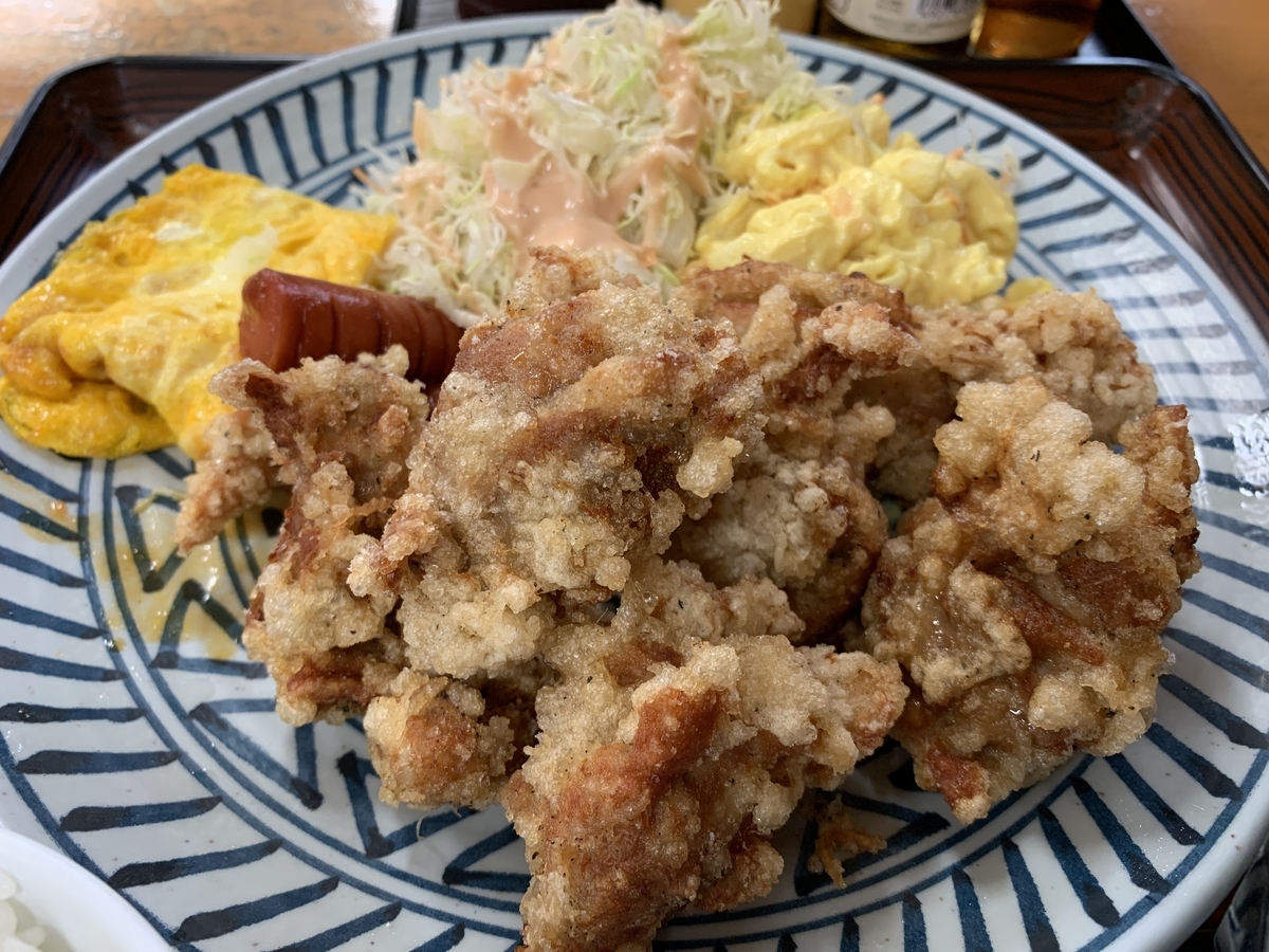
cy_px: 476
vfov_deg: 53.1
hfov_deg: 67.3
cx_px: 634
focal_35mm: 26
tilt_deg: -51.5
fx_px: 953
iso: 125
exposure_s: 1/60
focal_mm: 4.25
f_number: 1.8
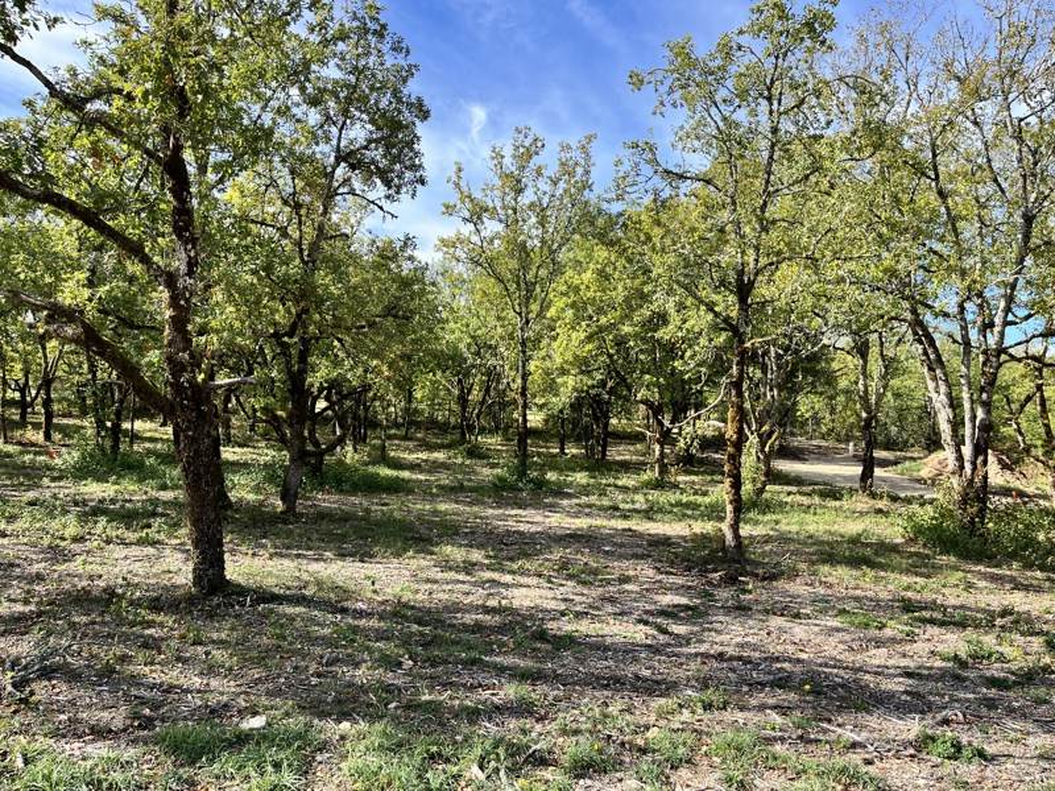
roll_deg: -0.4
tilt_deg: +0.8
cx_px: 528
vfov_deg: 53.1
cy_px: 396
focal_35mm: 26
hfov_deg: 67.3
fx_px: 792
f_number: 1.6
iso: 50
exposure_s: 1/1238
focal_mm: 5.1
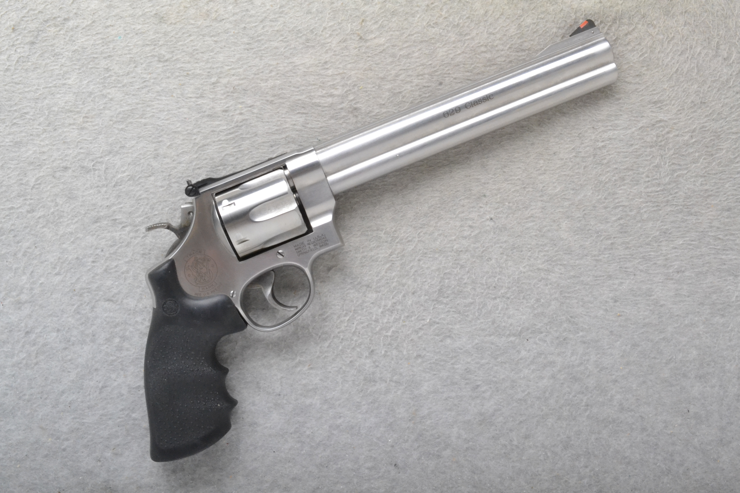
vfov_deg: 30.8
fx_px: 894
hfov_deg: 45.0
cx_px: 370
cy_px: 246
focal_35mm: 44
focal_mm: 29
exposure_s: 1/160
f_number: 20
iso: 3200
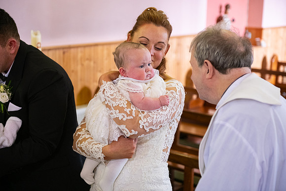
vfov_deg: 21.9
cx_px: 143
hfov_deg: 32.4
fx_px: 493
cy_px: 96
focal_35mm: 62
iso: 1250
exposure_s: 1/160
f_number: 3.5
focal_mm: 62
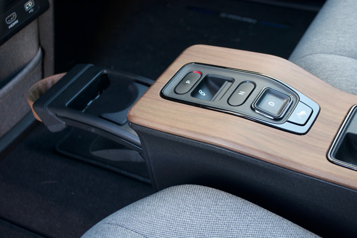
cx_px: 178
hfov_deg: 36.9
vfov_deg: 25.1
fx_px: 535
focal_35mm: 54
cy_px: 119
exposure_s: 1/15
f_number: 5
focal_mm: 36
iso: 500
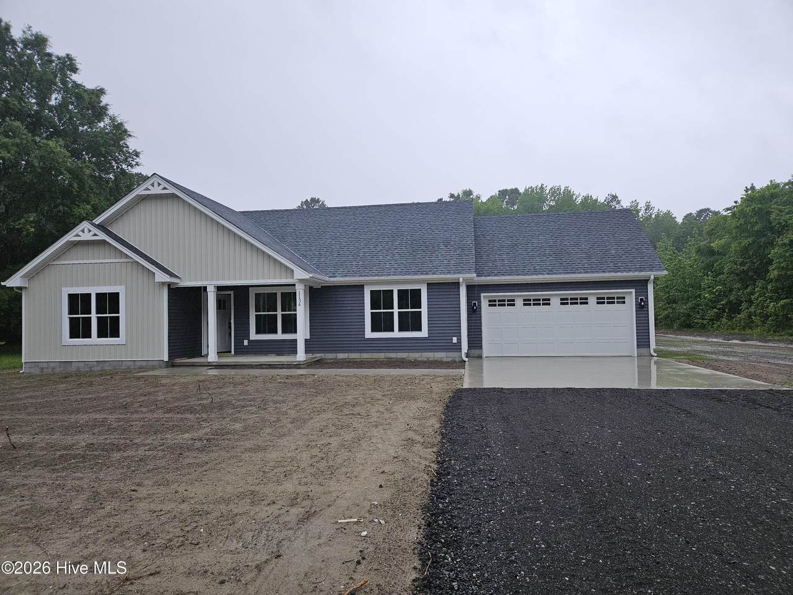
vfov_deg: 58.9
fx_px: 527
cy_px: 298
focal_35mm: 23
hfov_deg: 73.9
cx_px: 396
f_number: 1.8
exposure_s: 1/120
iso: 32
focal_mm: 5.4
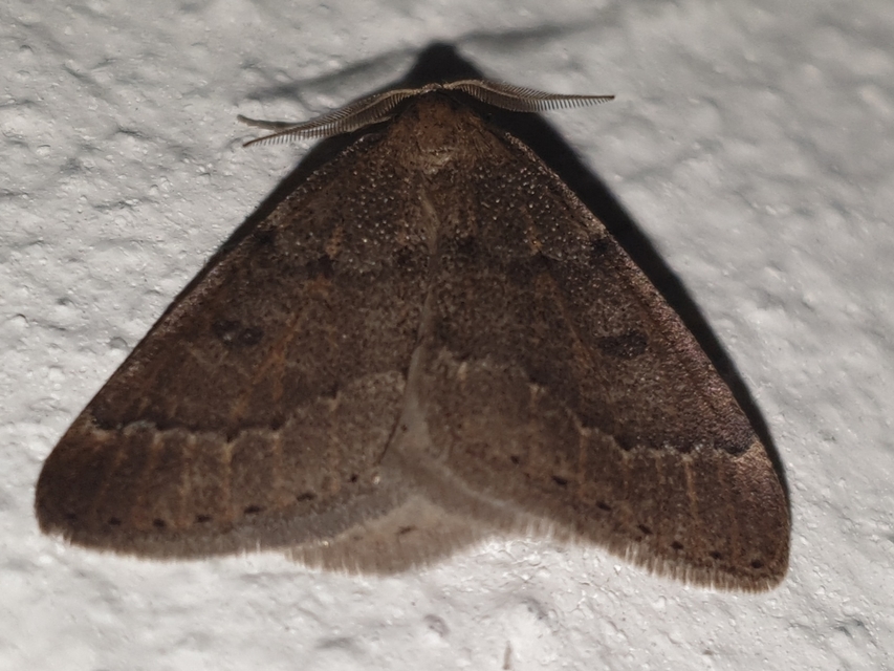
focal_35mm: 26
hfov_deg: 67.3
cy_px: 336
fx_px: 672
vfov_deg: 53.1
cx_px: 447
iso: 50
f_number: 1.5
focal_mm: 4.3
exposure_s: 1/3135
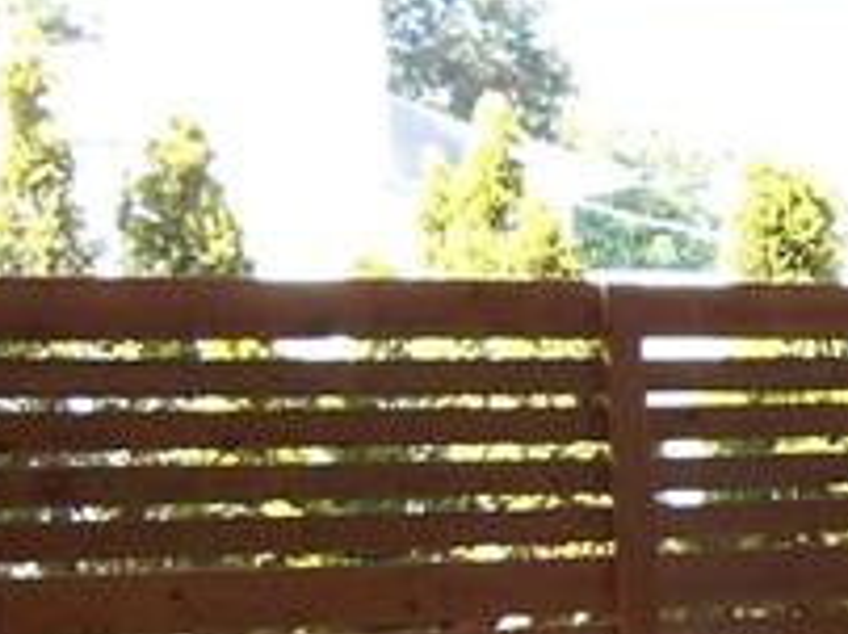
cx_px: 1788
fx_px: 3230
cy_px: 836
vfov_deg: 10.9
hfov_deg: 12.7
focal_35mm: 132
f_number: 3.2
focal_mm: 4.6
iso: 80
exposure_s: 1/40
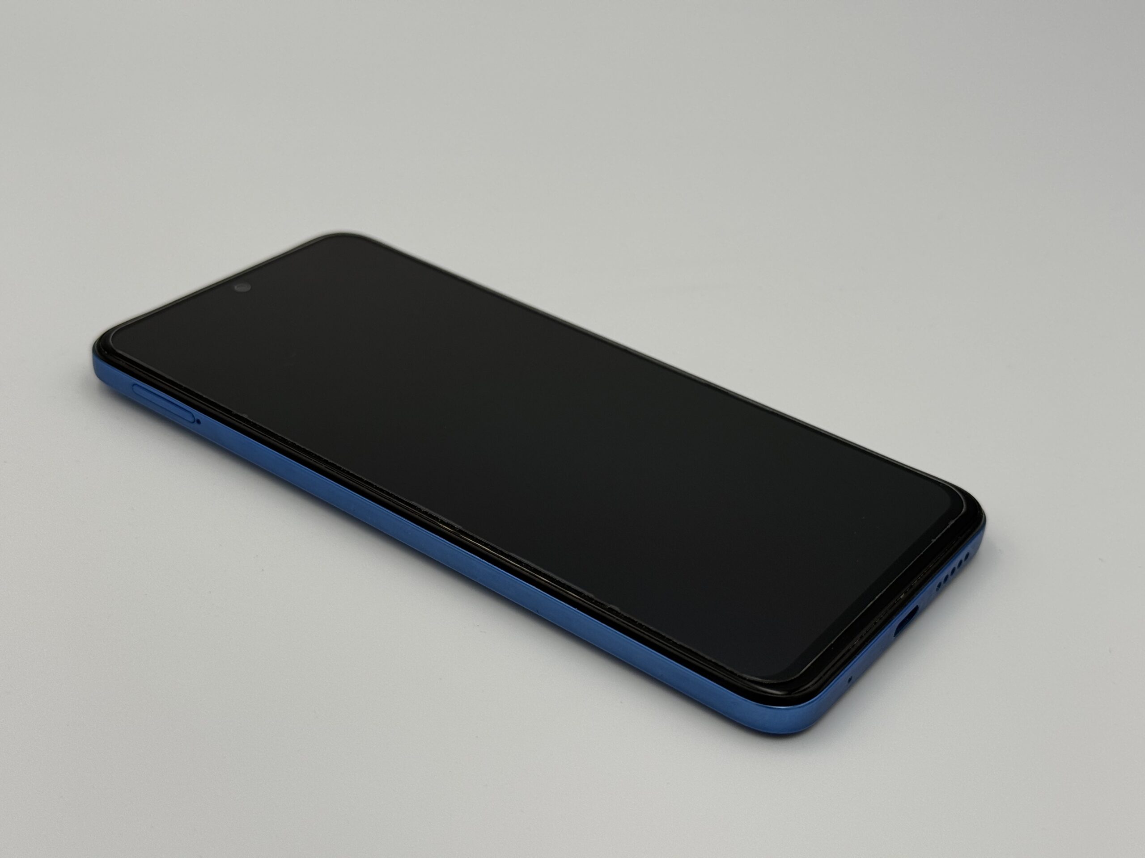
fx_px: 1588
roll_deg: -4.5
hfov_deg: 39.7
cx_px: 572
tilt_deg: -32.4
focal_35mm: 48
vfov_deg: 30.3
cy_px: 429
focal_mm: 6.76
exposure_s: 1/951
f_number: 1.78
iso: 64
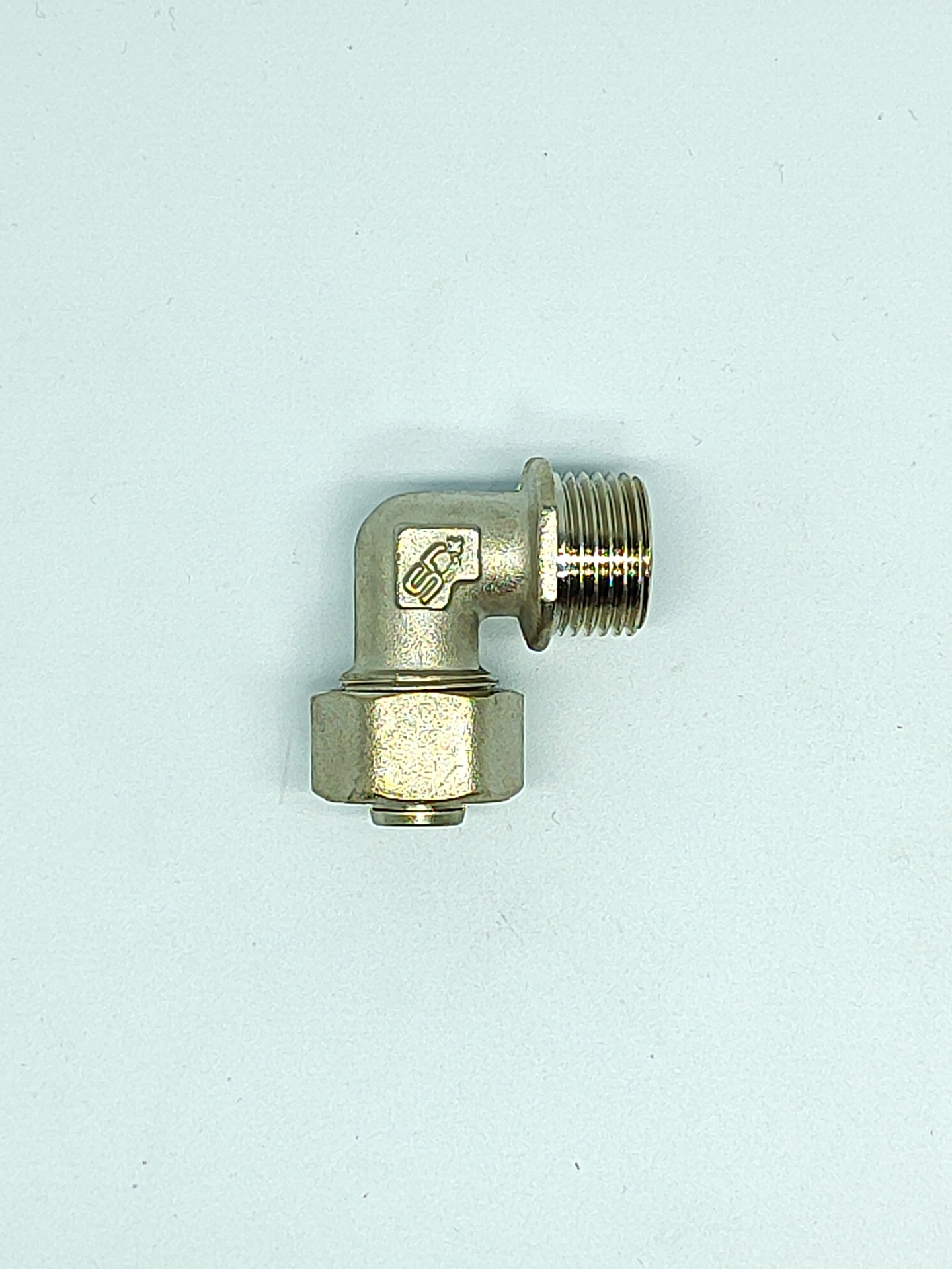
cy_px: 634
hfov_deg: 56.8
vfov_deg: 71.6
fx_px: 880
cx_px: 476
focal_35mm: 24
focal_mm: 5.89
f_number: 1.89
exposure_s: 1/125
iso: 100
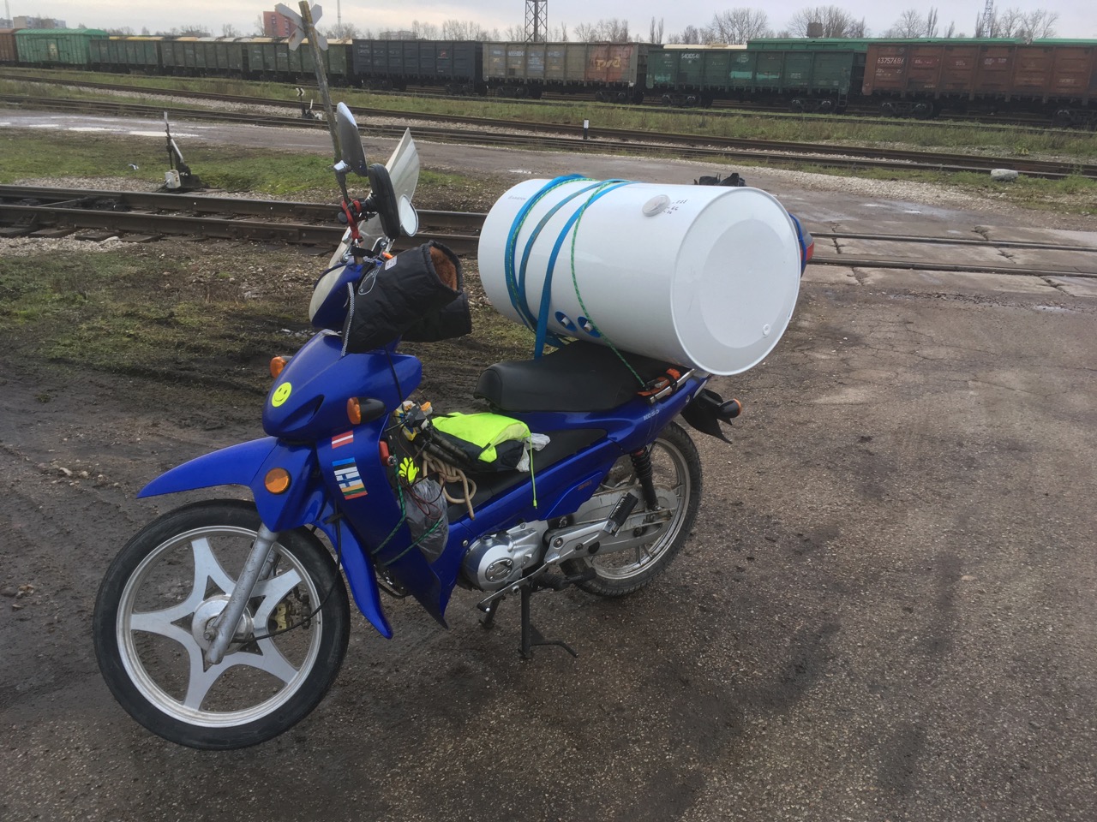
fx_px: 919
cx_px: 548
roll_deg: -1.1
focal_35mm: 29
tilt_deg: -20.5
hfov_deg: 61.7
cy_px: 411
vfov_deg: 48.2
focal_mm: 4.15
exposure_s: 1/50
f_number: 2.2
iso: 25
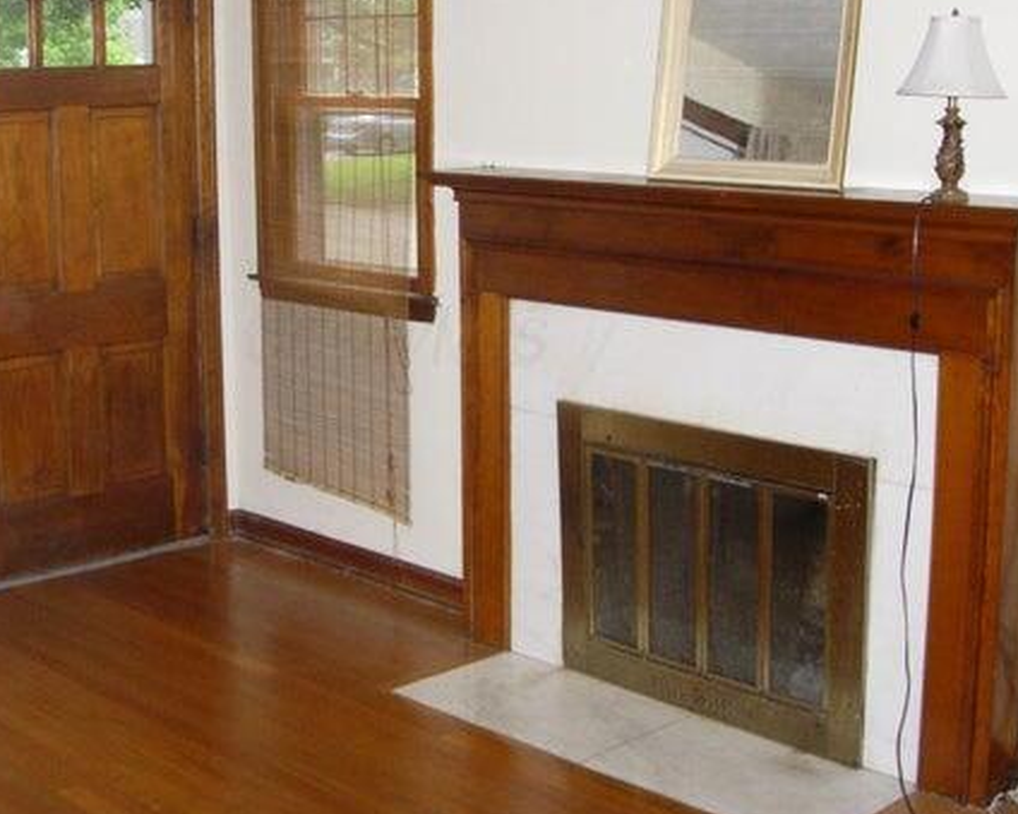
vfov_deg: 27.1
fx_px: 1687
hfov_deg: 33.4
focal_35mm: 56
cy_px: 334
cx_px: 394
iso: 200
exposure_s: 1/161
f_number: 2.8
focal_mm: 7.8
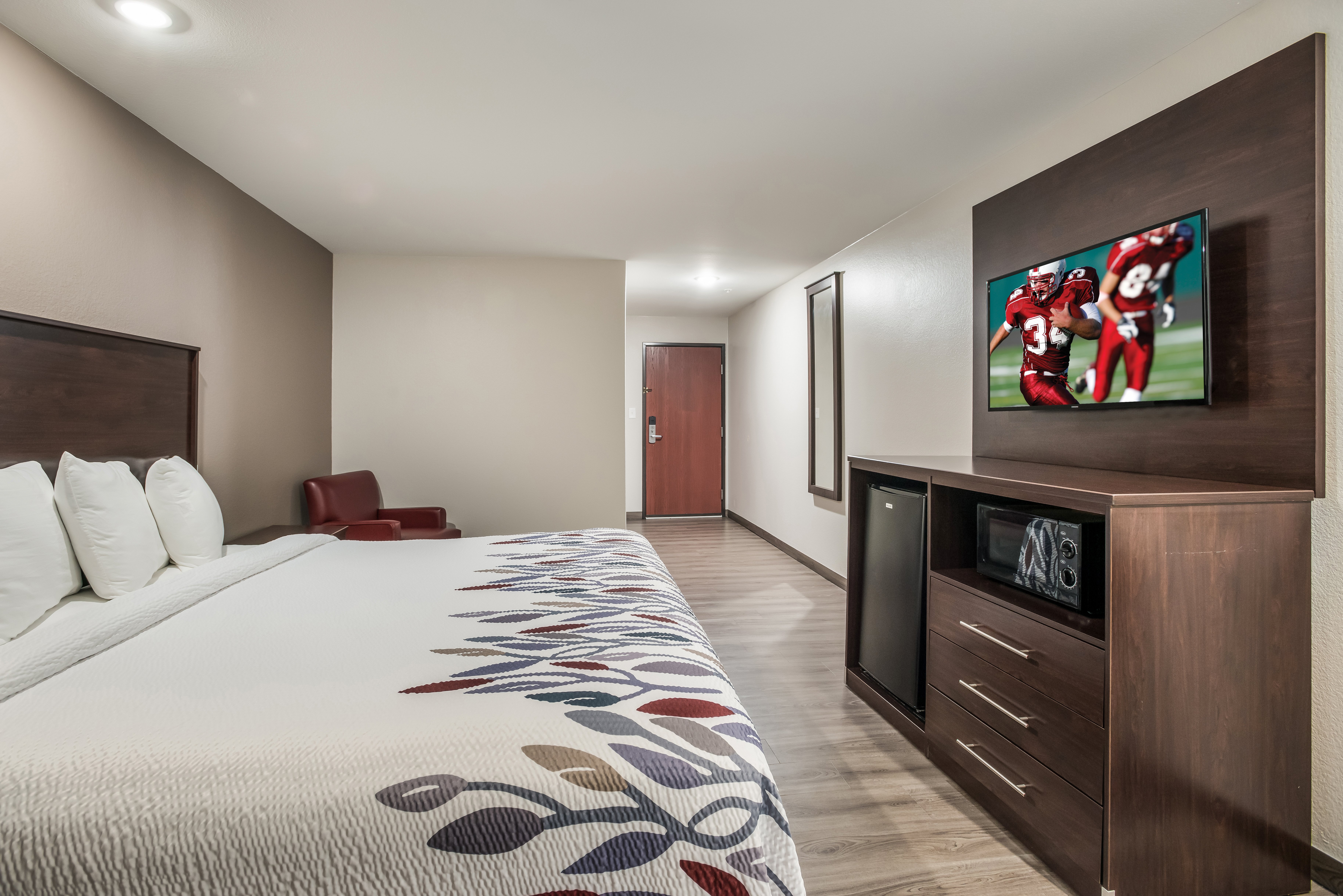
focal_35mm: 24
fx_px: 896
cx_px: 672
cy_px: 448
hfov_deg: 73.7
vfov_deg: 53.2
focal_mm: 24
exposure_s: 1.3
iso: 800
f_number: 8
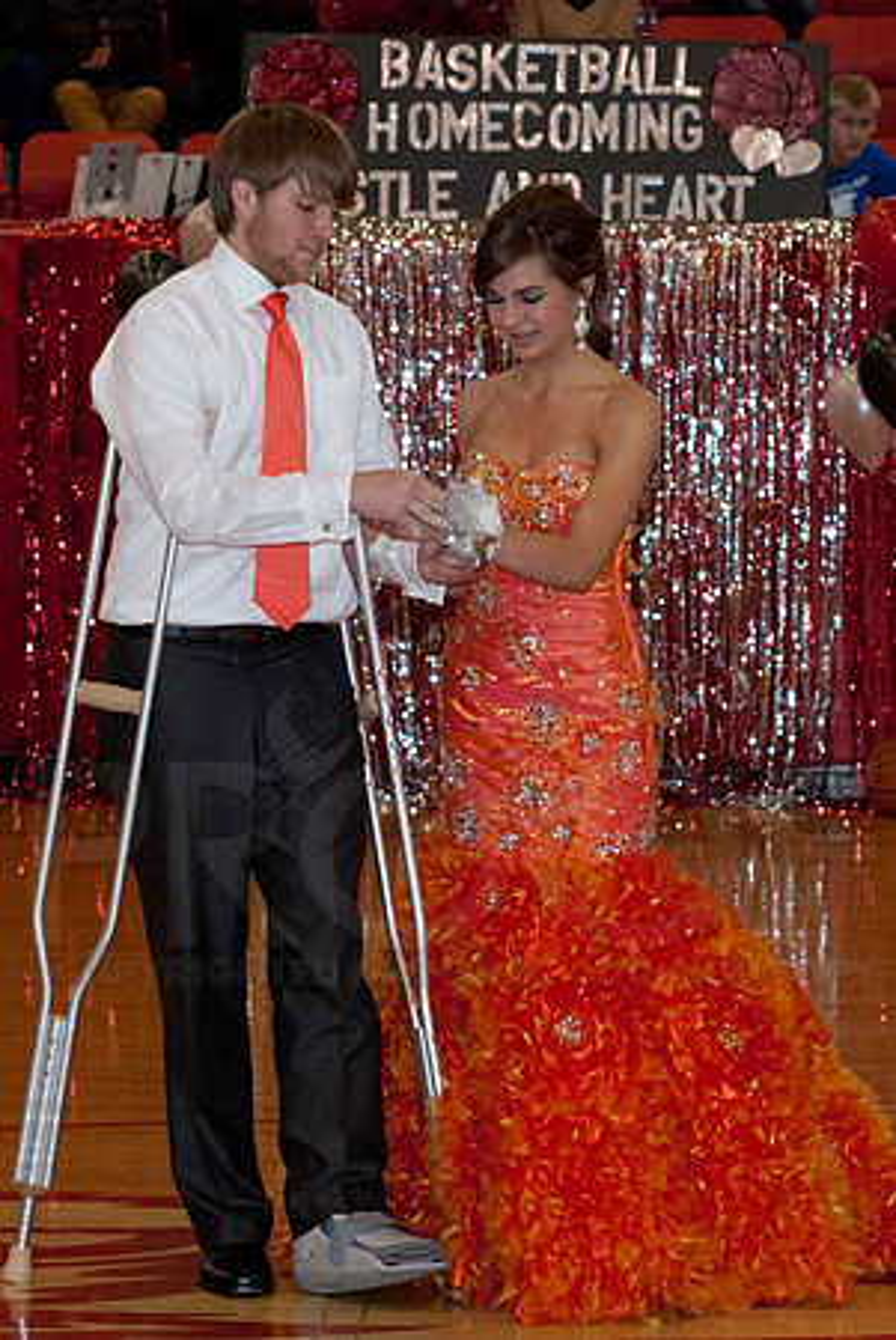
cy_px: 670
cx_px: 448
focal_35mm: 75
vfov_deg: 27.0
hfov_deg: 18.2
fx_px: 2793
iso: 500
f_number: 4
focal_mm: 50
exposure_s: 1/60
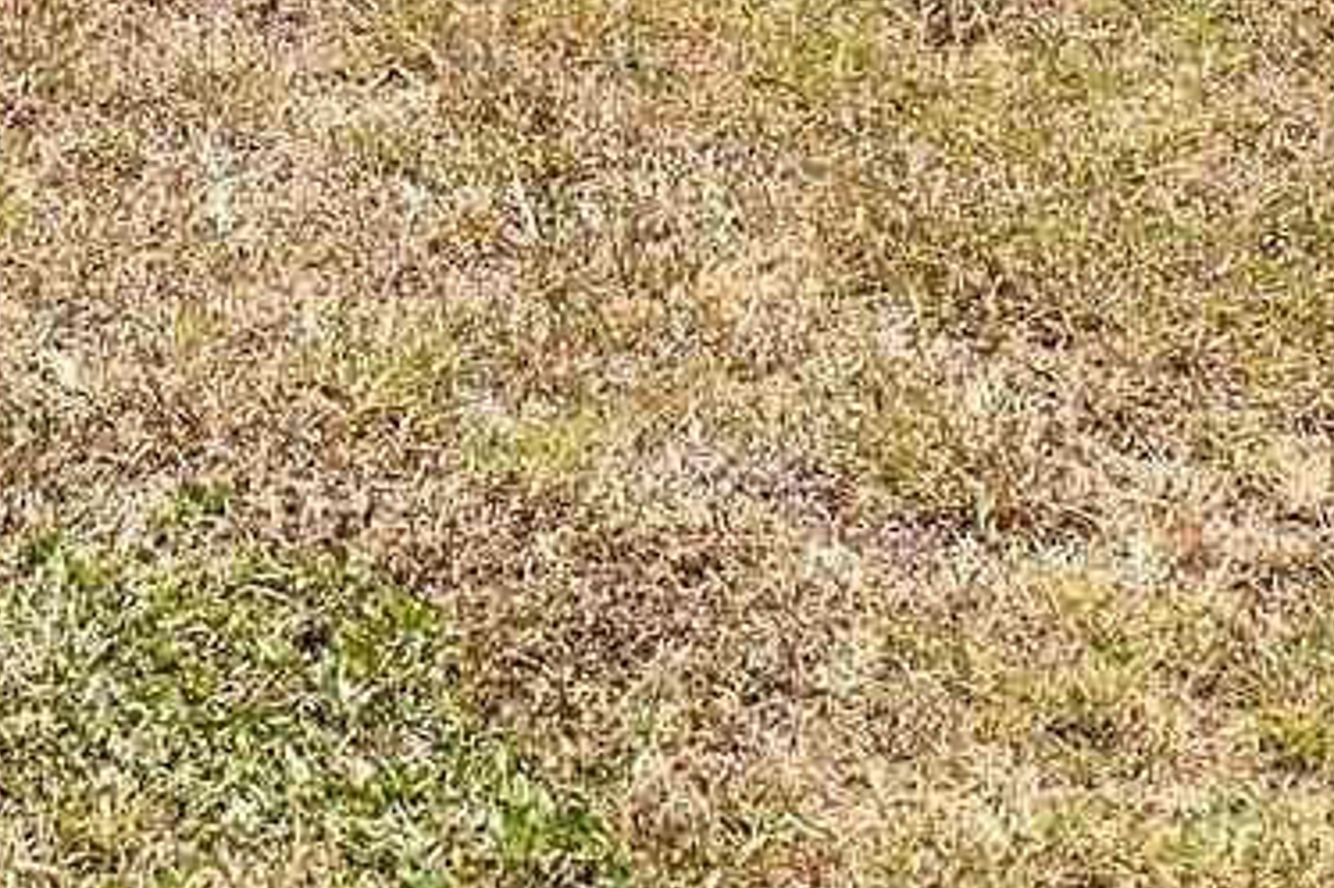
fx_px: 5445
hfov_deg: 13.7
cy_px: -1464
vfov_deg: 8.3
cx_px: -103
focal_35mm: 147
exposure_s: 1/800
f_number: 8
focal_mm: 22
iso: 800
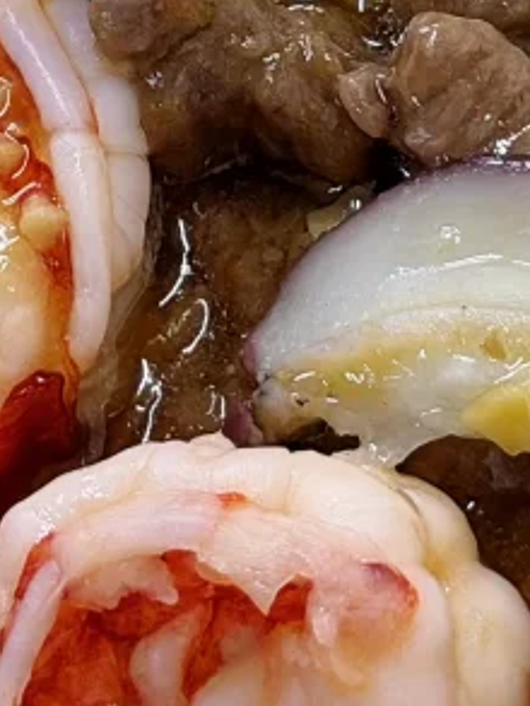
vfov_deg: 8.3
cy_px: -200
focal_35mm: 236
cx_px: 330
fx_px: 4814
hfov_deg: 6.3
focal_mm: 6.76
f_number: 1.78
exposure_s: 1/50
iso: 125
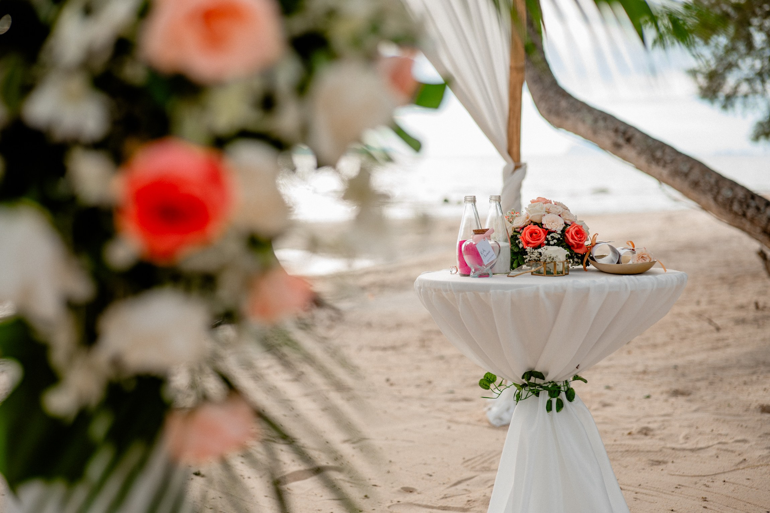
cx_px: 385
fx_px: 1069
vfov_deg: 27.0
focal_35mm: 50
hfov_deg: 39.6
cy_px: 256
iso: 100
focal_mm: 50
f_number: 2.2
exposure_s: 1/250
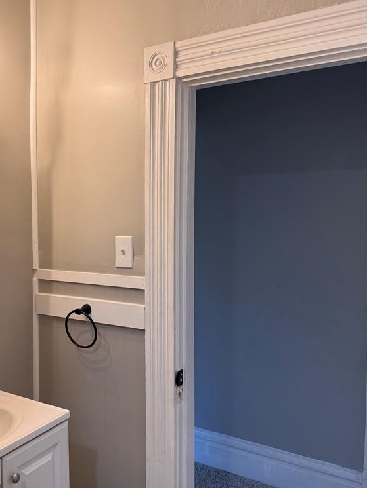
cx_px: 97
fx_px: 466
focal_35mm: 33
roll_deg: +0.0
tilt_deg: -4.7
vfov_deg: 55.3
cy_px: 239
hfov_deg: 41.8
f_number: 1.78
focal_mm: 6.76
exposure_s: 1/120
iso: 100
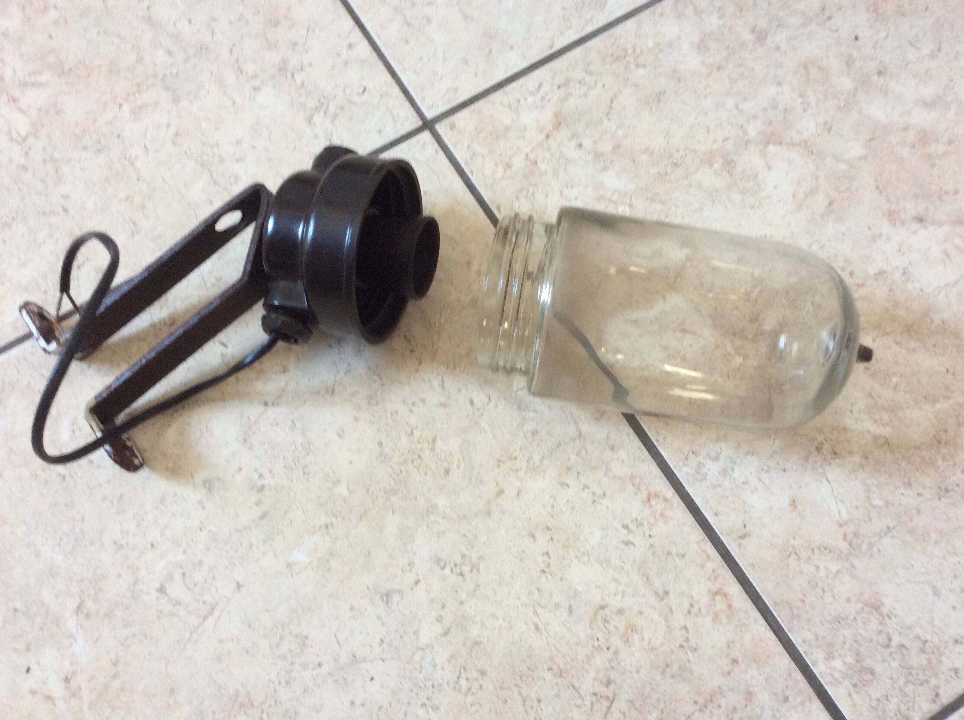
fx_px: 890
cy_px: 360
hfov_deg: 56.9
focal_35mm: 32
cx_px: 482
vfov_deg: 44.1
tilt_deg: -71.8
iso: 125
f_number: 2.4
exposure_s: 1/25
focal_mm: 3.3
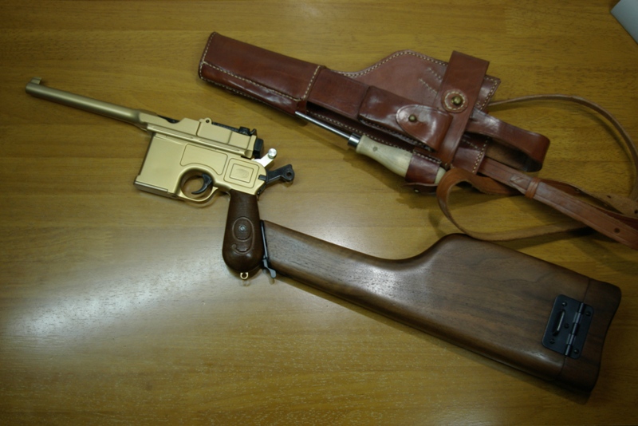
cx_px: 319
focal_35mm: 42
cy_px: 213
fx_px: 745
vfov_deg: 31.9
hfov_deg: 46.4
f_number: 4
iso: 400
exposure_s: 1/60
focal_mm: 28
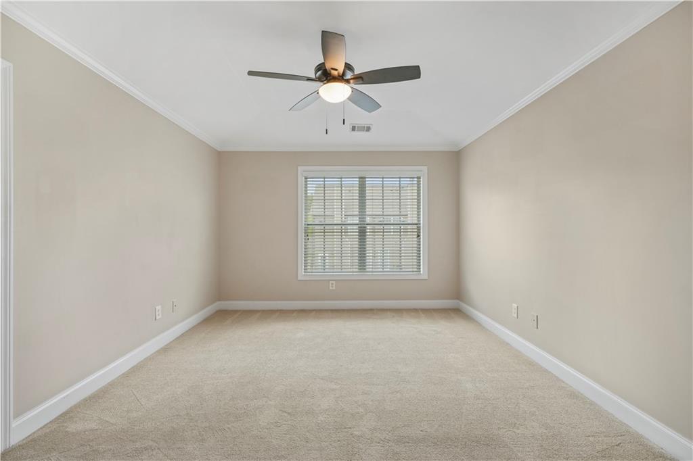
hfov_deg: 96.8
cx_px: 346
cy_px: 230
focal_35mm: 16
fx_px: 308
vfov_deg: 73.7
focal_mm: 16
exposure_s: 1/10
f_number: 8
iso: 320
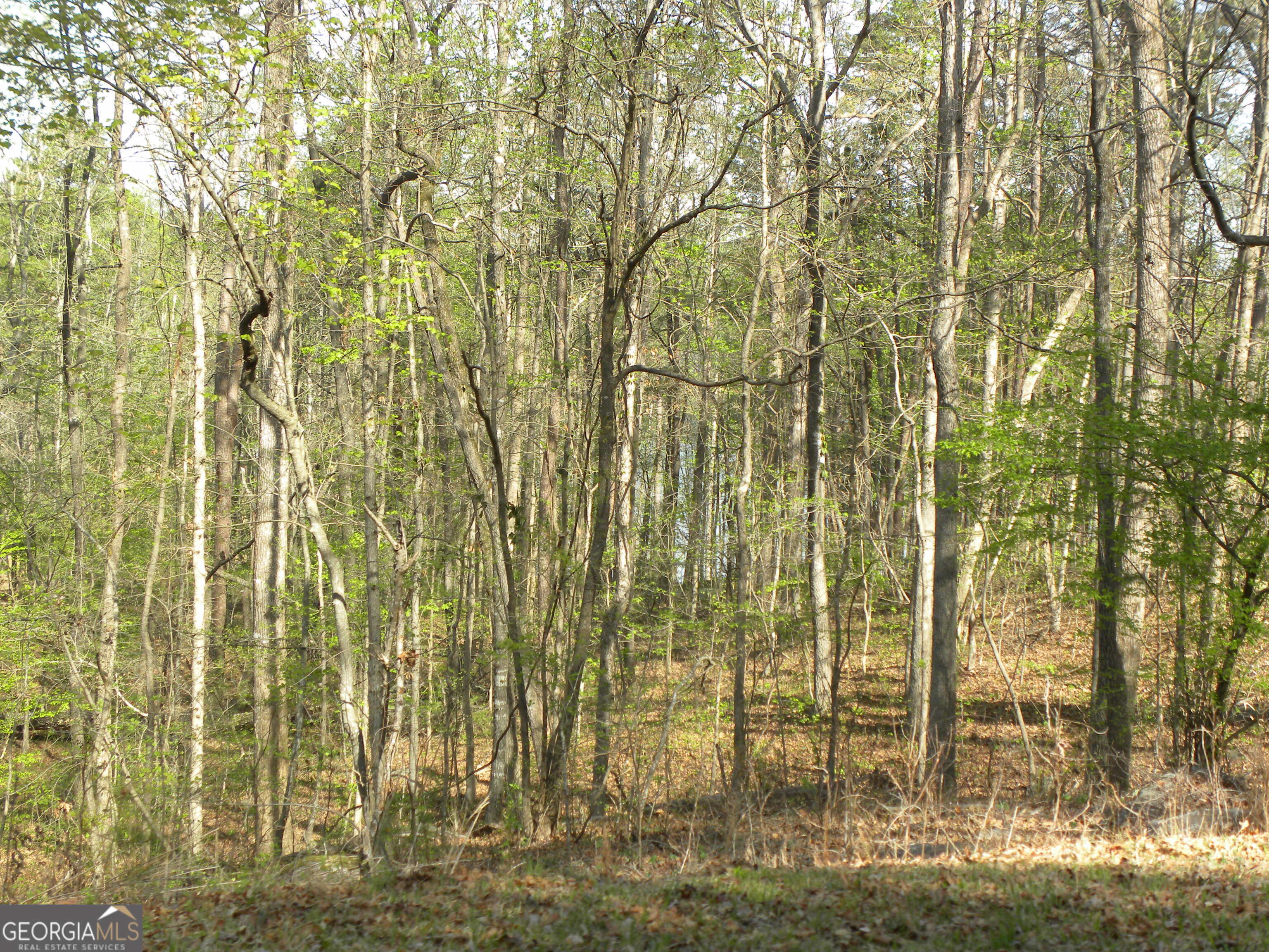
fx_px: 1906
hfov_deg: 36.8
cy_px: 476
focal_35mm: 52
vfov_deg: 28.0
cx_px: 634
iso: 64
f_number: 4
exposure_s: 1/158
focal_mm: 9.2
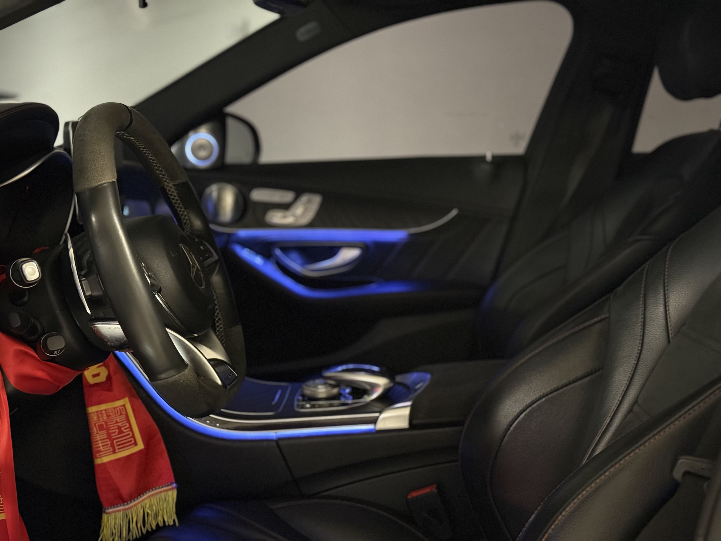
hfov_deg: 39.7
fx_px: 1000
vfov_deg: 30.3
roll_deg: -1.6
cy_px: 270
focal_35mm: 48
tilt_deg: -6.8
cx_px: 360
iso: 1250
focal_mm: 6.76
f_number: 1.78
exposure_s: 1/20
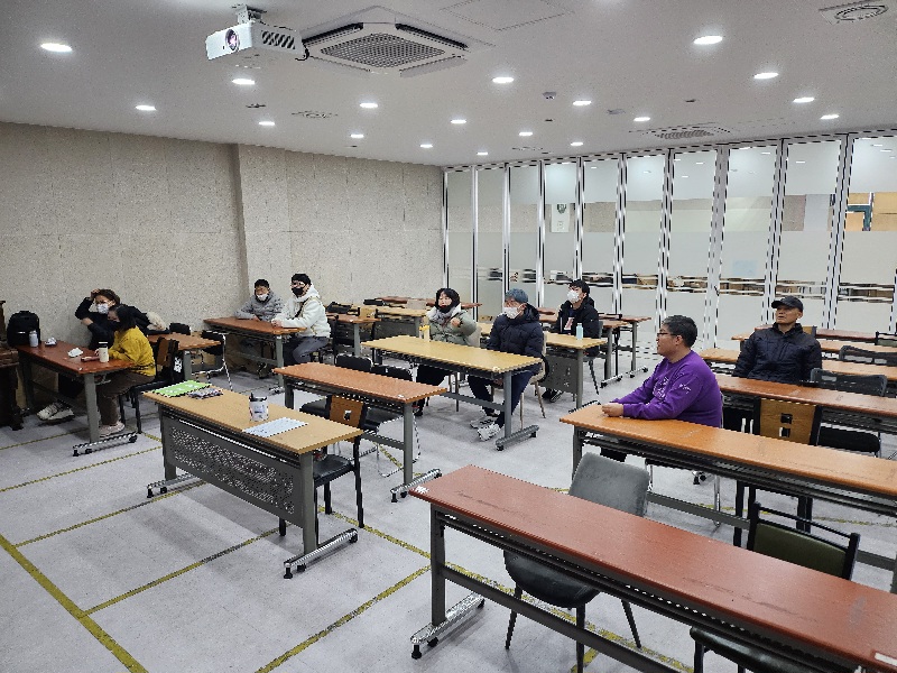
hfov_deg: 71.6
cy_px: 336
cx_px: 448
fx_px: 622
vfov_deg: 56.8
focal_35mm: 24
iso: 320
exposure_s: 1/120
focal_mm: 5
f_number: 1.8
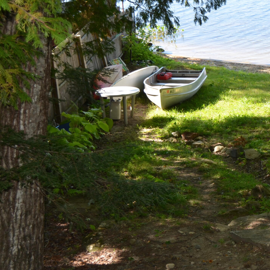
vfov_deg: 20.1
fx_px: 759
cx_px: 250
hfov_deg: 19.7
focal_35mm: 86
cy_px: 96
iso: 200
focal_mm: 32
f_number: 4.8
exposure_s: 1/160
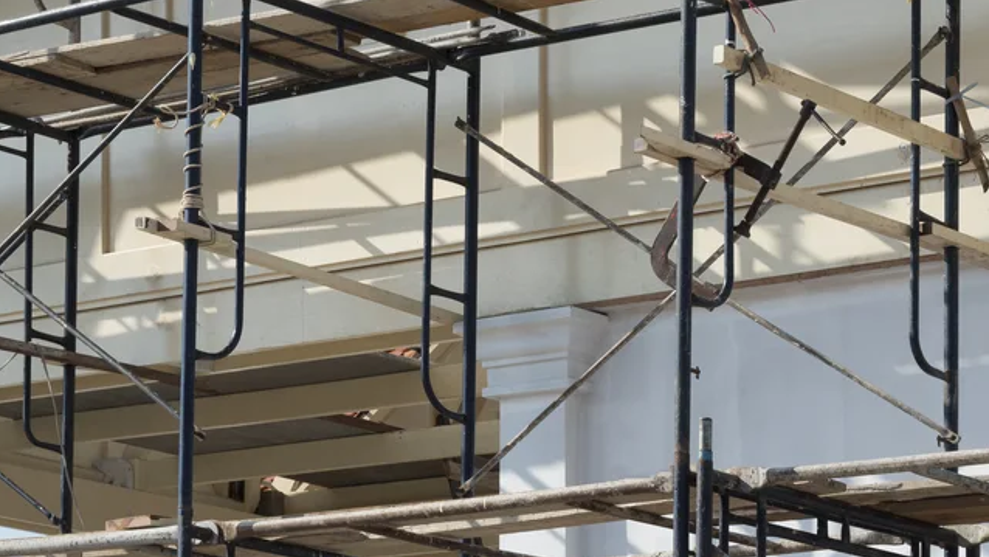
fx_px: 3488
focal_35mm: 133
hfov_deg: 16.1
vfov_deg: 9.1
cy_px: 289
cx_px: 448
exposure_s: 1/250
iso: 200
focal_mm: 60
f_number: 11
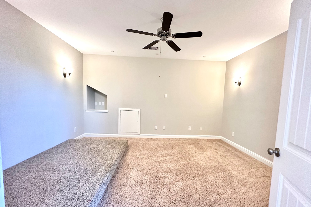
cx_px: 158
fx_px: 130
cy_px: 112
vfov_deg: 77.2
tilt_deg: -4.6
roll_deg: -1.5
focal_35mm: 15
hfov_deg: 100.4
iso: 400
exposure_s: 1/60
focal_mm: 2.22
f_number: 2.2
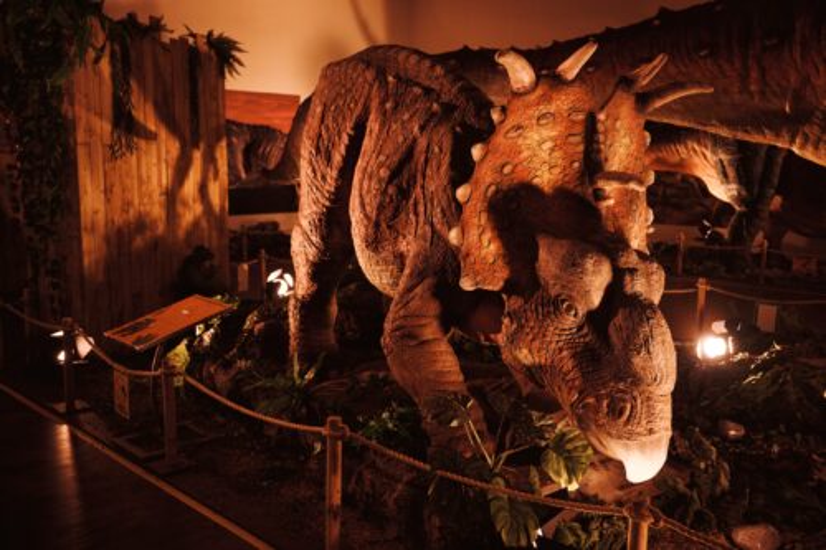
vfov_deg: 38.3
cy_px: 275
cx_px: 413
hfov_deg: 55.1
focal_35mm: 34
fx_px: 791
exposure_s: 1/125
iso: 2000
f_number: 2.8
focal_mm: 34.5
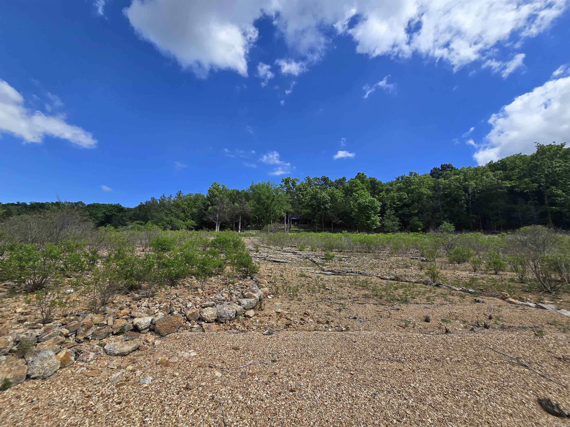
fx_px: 214
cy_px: 214
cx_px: 285
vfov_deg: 89.9
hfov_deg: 106.2
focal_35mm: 13
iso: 50
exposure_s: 1/2551
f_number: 2.2
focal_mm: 2.2
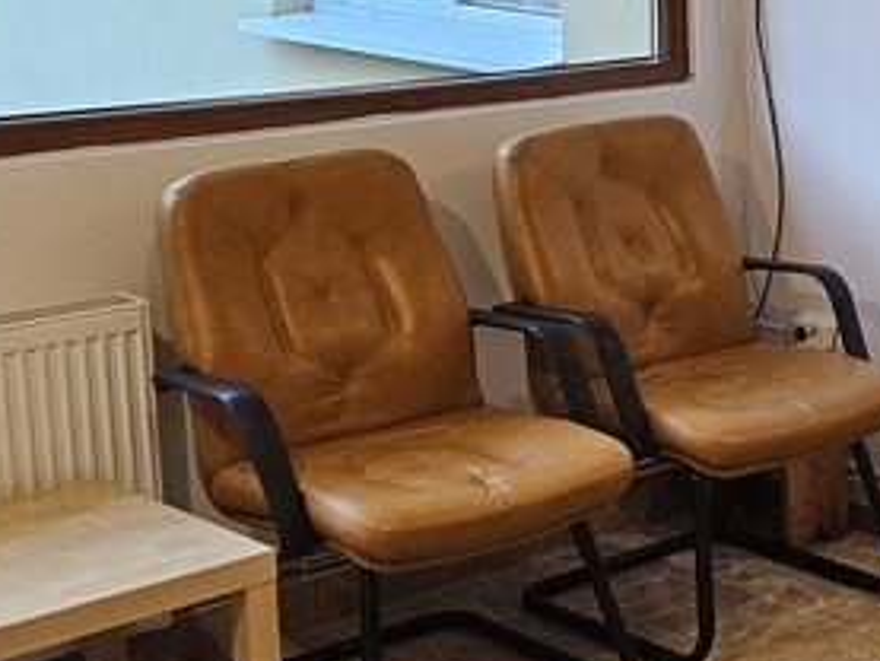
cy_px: 251
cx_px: 1179
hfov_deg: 20.7
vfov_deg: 17.4
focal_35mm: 85
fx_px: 2162
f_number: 1.8
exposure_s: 1/142
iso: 320
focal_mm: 5.4
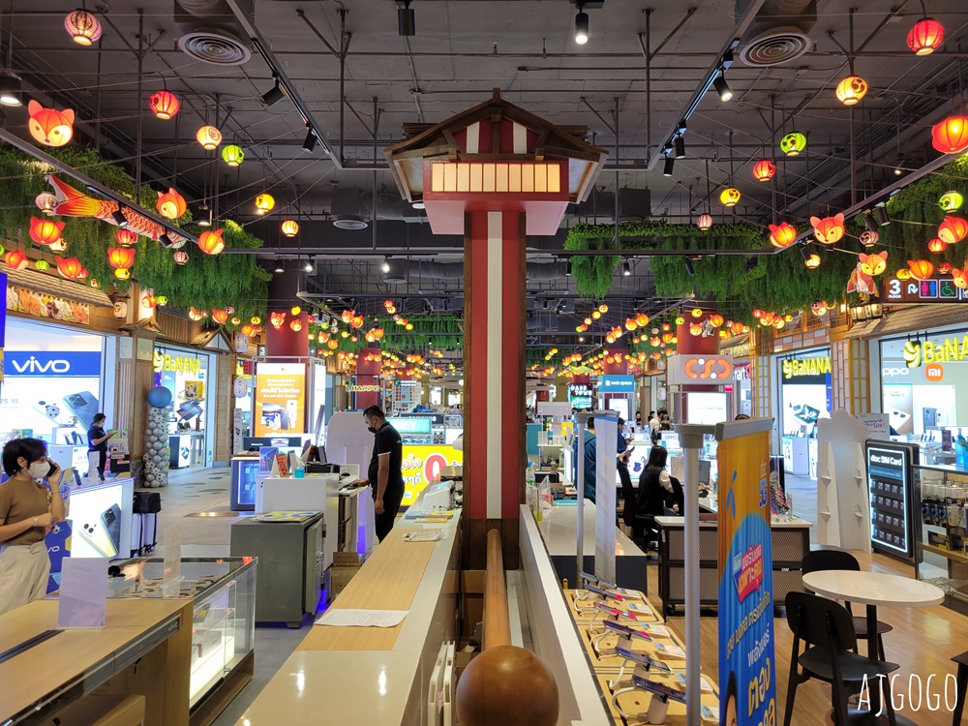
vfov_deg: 53.1
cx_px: 484
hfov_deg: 67.3
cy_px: 363
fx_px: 727
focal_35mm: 26
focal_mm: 5.4
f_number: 1.8
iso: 50
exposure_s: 1/100
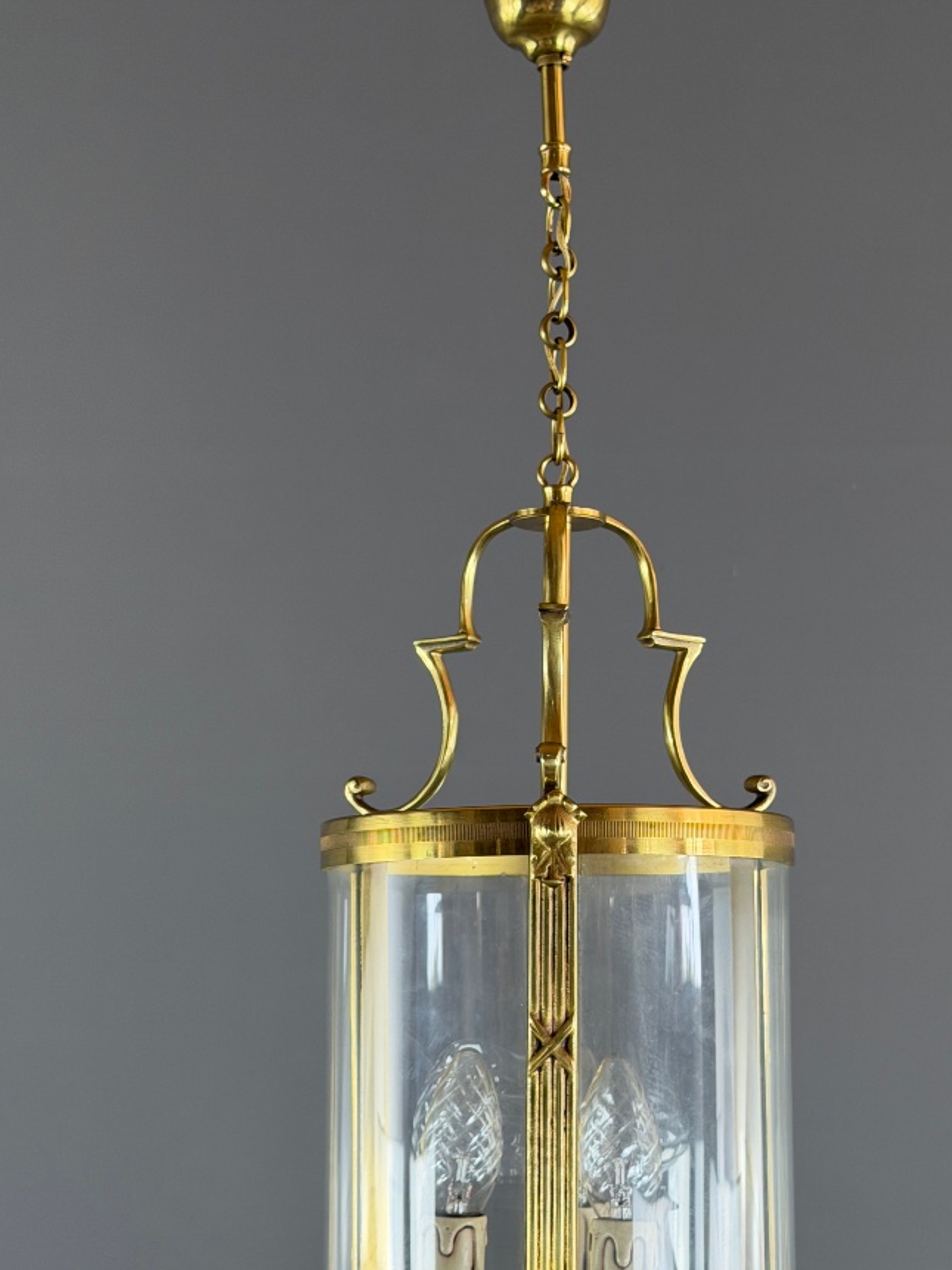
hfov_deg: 21.9
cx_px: 564
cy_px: 707
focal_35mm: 67
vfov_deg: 28.9
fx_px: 2457
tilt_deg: +6.8
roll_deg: -0.6
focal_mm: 6.76
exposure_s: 1/100
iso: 64
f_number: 1.78
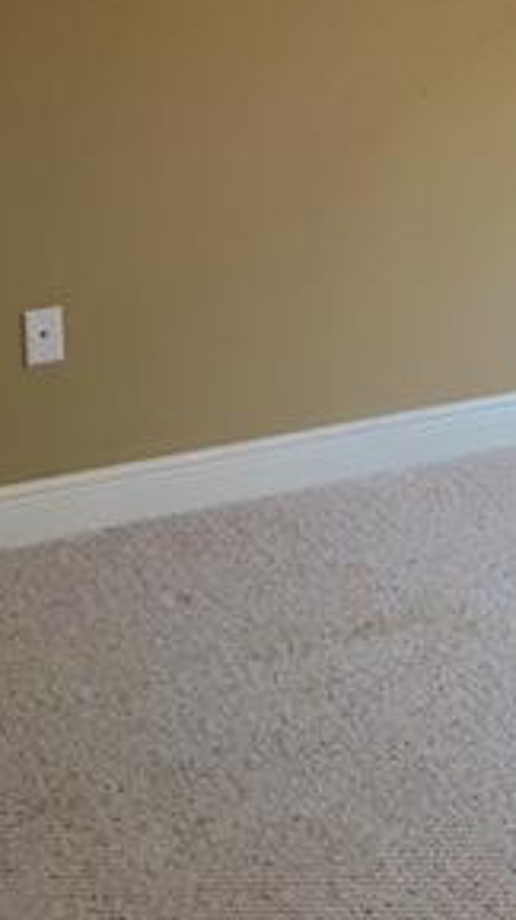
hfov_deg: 16.1
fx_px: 1707
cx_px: 707
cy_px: -48
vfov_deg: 28.0
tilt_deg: -2.9
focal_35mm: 70
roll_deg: +1.3
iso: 50
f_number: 2.2
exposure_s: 1/15
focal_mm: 4.15
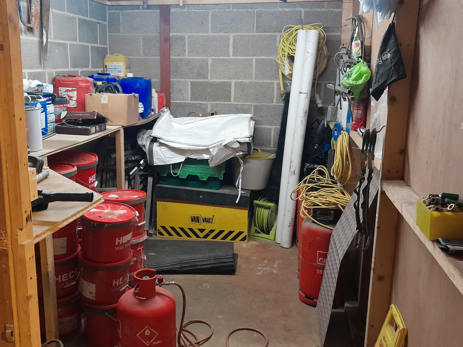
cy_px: 149
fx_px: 455
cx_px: 209
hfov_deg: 53.9
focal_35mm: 34
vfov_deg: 41.7
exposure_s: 1/50
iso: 400
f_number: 1.8
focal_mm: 4
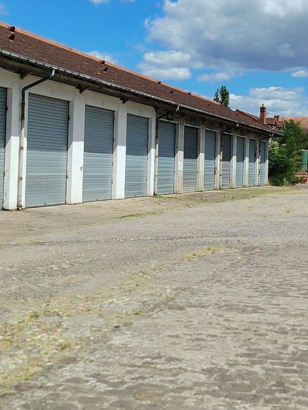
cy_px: 153
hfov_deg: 24.0
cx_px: 163
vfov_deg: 31.5
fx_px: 724
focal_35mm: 61
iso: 100
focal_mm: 3.25
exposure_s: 1/2422
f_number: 4
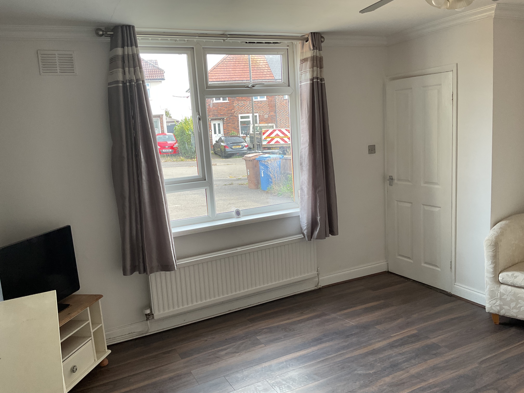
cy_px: 196
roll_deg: +3.7
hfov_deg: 61.7
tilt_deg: -8.9
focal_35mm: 29
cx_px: 262
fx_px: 439
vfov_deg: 48.2
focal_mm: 3
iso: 40
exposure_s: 1/100
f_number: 1.8
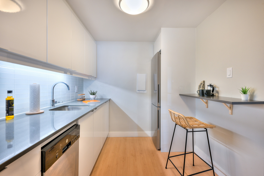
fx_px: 117
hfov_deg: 96.7
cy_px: 88
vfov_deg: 73.8
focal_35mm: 16
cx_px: 132
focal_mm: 16
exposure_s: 1/5
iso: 250
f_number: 11
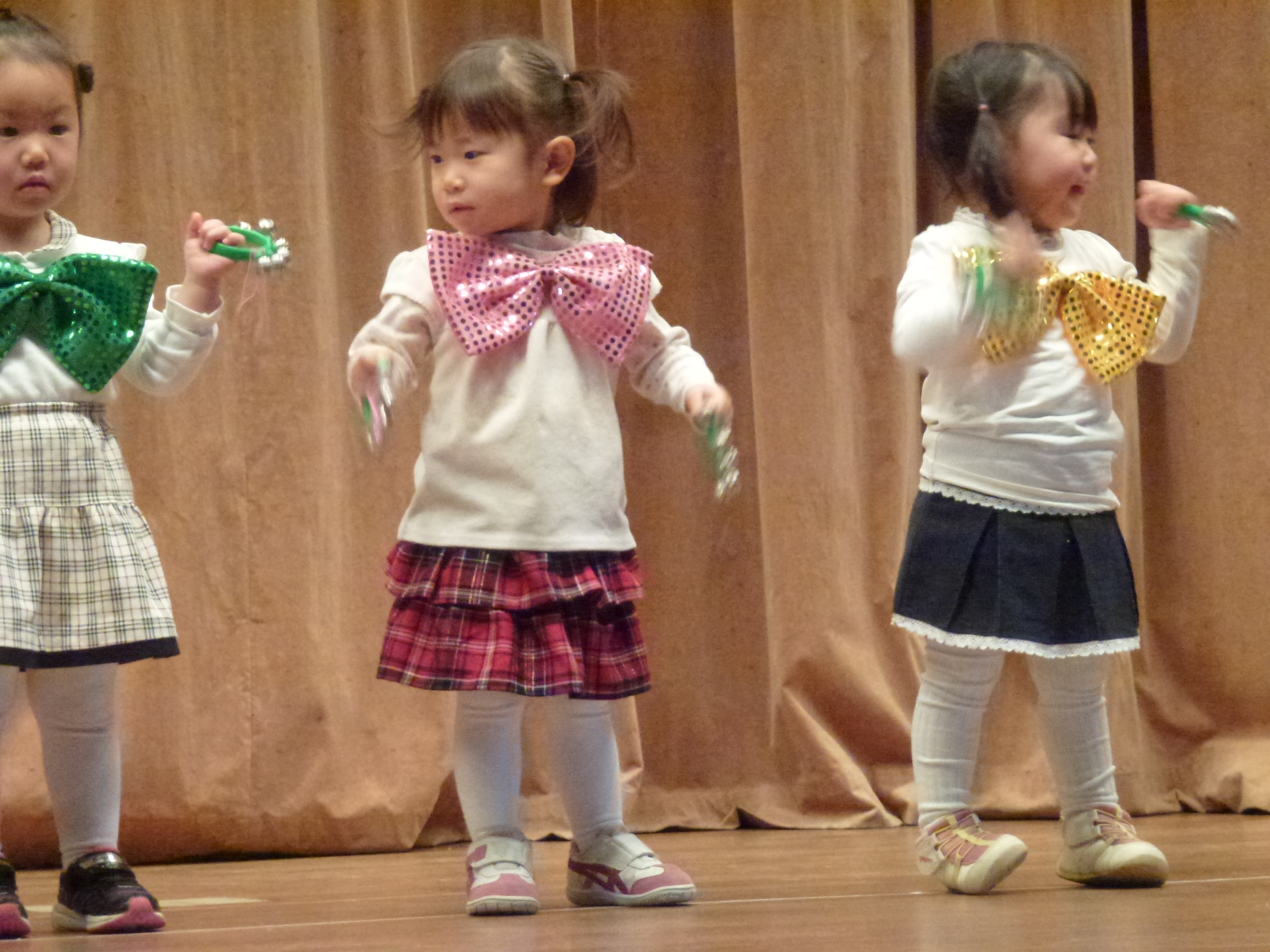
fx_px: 8512
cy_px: 476
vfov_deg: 6.4
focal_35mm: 232
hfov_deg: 8.5
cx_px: 635
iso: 800
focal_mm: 41.5
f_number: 5.6
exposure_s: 1/30
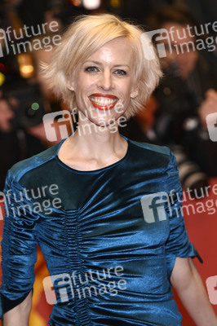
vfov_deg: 9.5
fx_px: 1970
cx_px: 108
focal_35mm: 218
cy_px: 163
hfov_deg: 6.3
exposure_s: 1/320
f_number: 3.2
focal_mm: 145
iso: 400
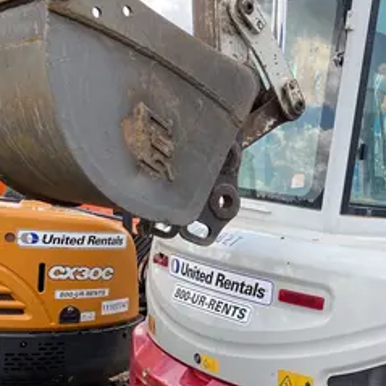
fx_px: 669
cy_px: 313
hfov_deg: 31.1
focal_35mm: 53
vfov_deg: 31.3
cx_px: 328
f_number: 1.8
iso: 32
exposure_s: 1/620
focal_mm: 4.25
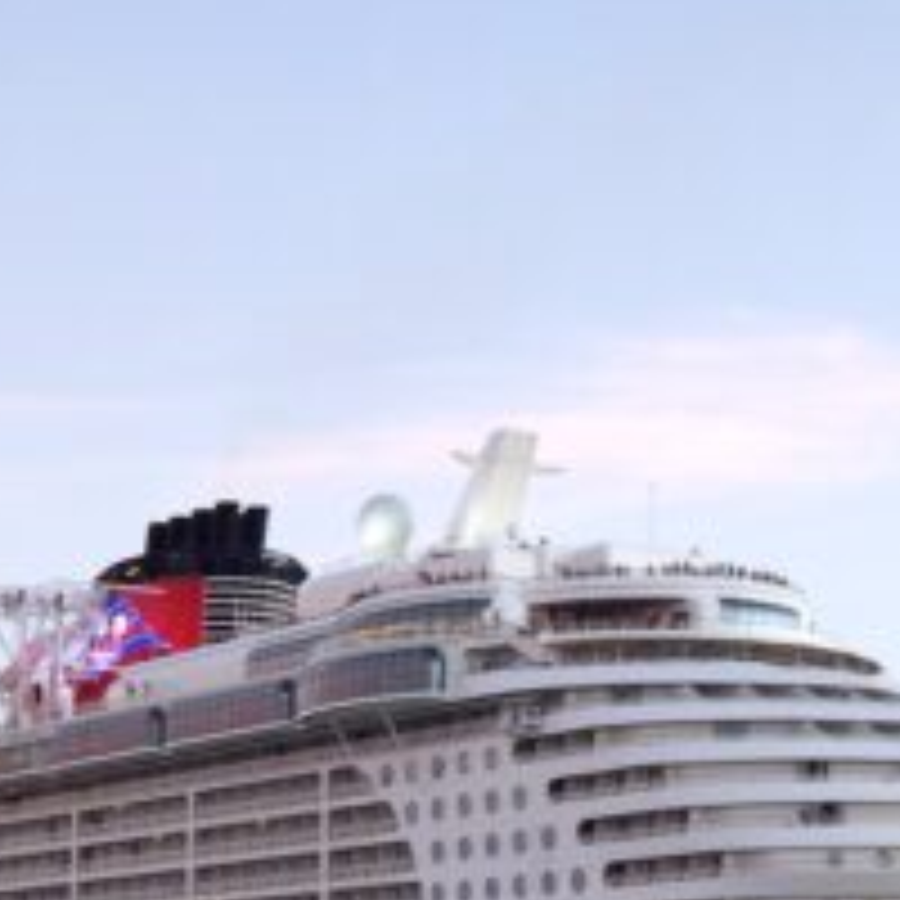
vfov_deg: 18.8
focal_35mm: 91
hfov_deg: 19.0
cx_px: 288
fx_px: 2677
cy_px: 788
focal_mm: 7.7
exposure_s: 1/30
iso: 125
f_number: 3.6
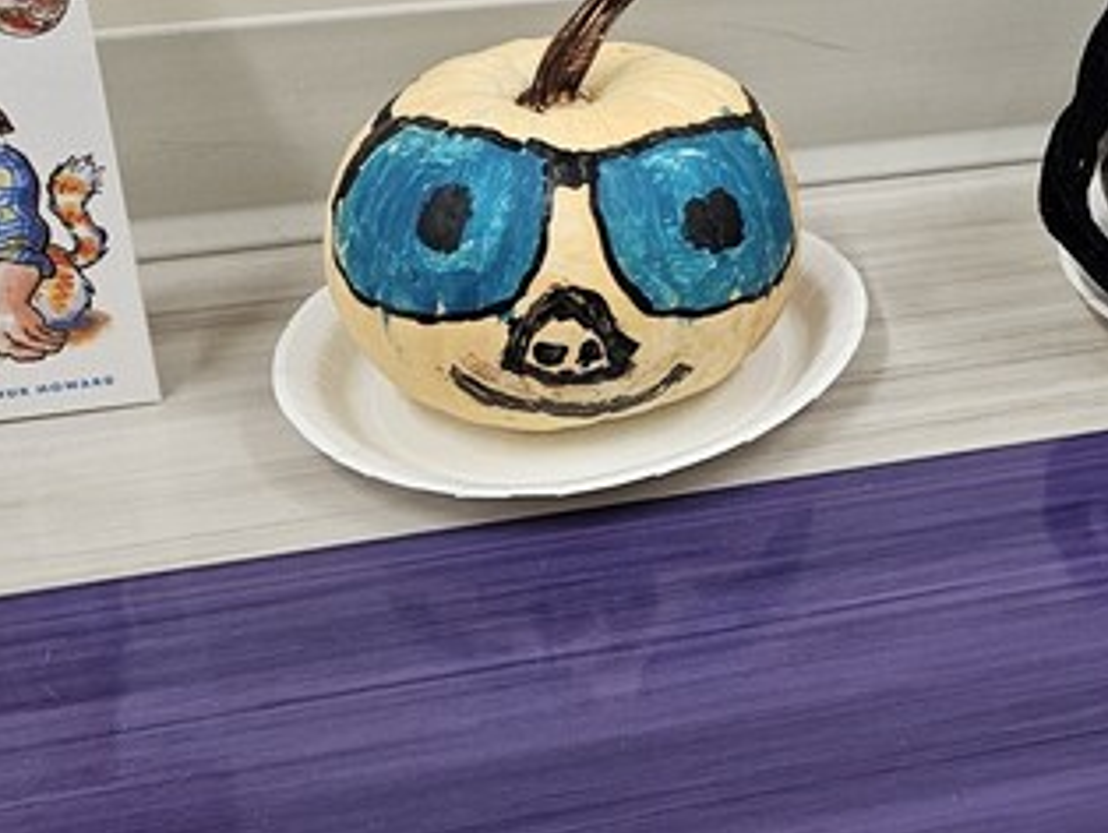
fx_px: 2402
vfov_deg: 19.2
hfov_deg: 23.6
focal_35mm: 75
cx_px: 1348
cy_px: 46
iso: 320
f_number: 1.8
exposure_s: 1/120
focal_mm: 5.4
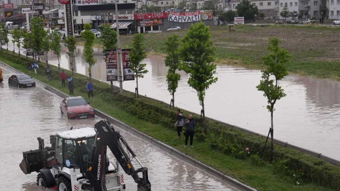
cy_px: 177
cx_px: 147
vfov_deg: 17.2
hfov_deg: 30.5
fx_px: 622
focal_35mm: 69
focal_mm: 36
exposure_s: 1/4000
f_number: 4
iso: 1000
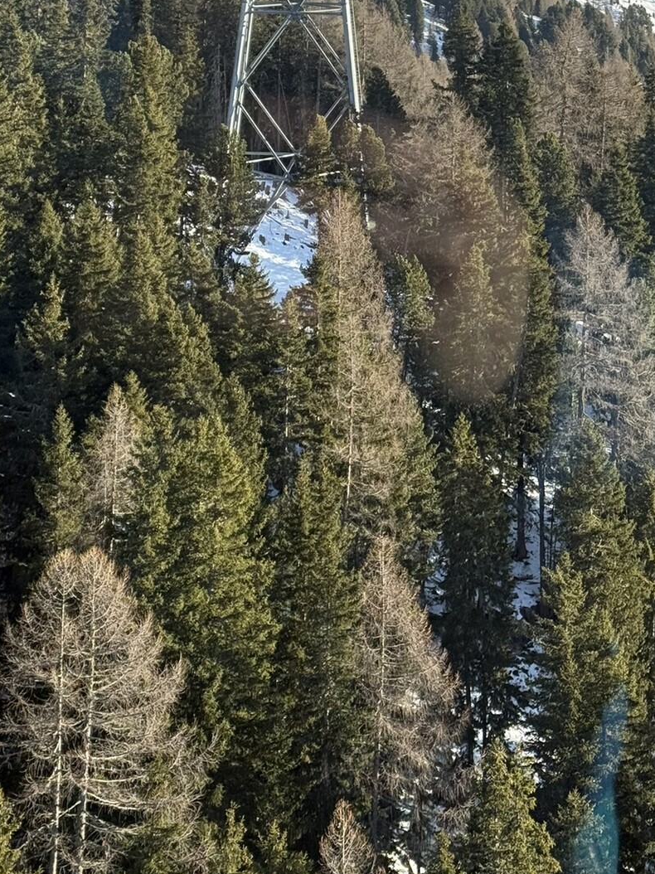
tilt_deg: +8.7
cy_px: 212
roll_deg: -1.8
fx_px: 2070
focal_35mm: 82
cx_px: 343
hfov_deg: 18.0
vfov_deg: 23.6
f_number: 1.78
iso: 64
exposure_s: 1/519
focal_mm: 6.76
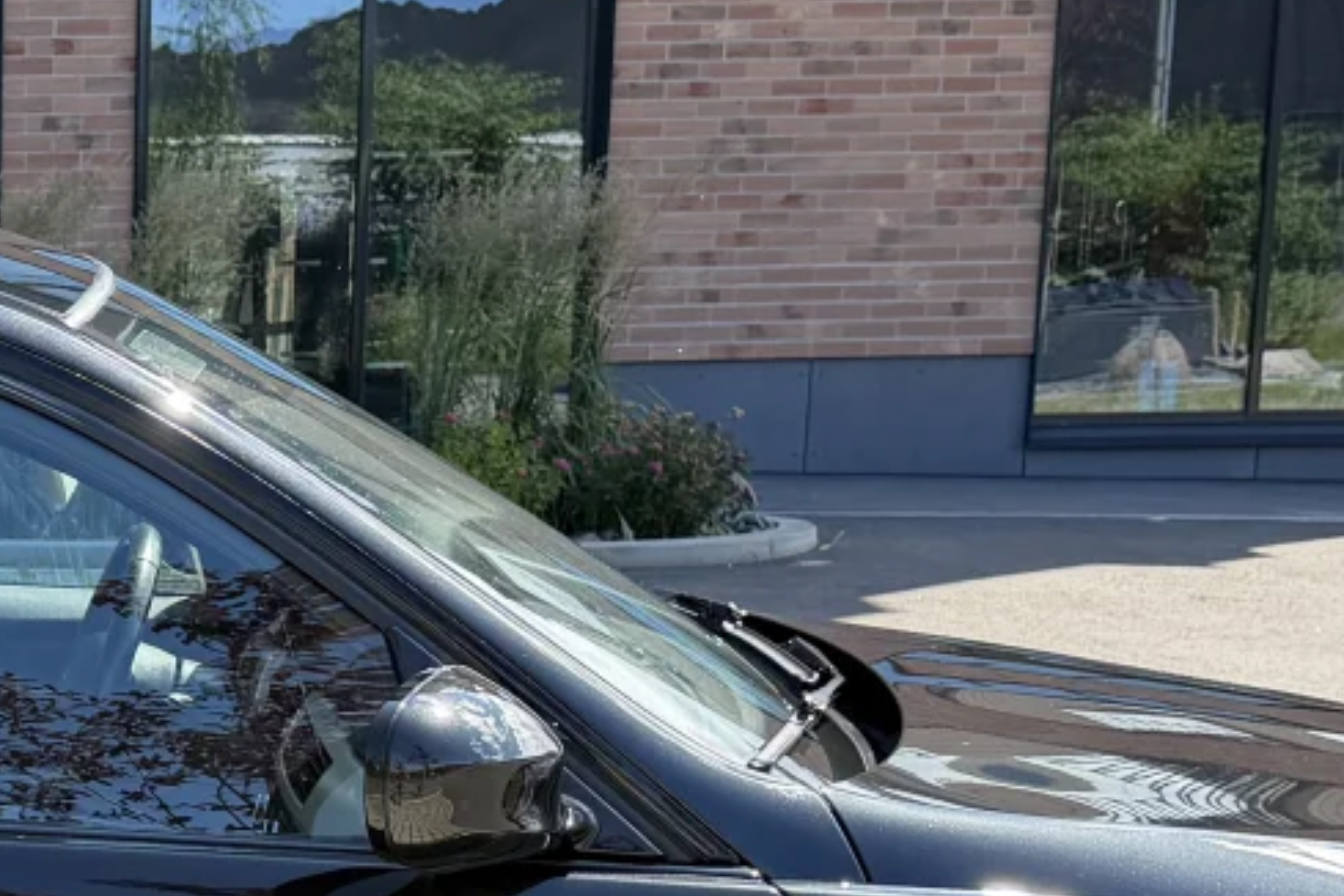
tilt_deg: -13.5
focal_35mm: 98
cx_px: -280
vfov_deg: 13.5
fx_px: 3658
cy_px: 1130
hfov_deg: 19.6
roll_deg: +0.7
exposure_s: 1/1156
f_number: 1.78
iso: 80
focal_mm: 6.76
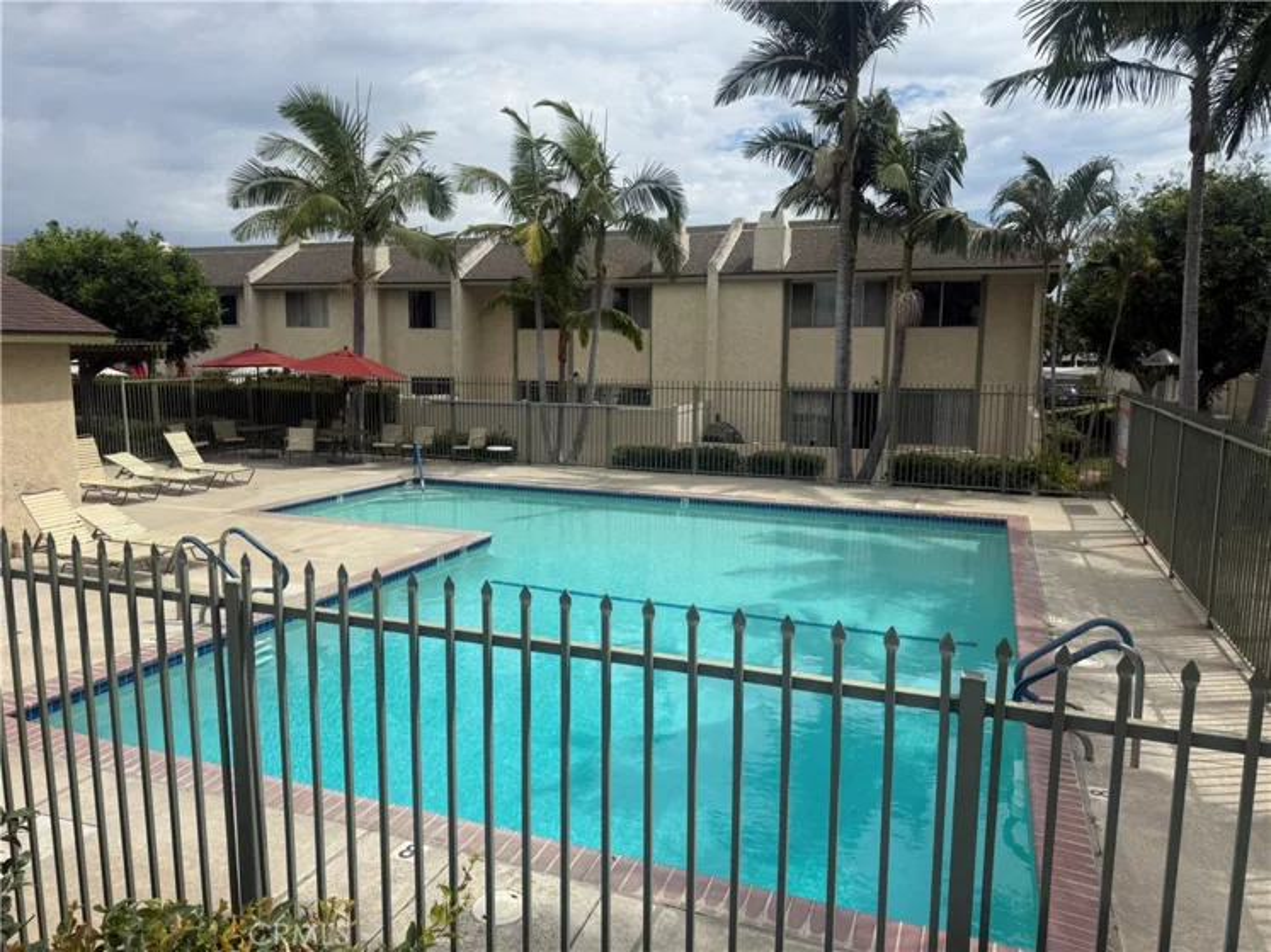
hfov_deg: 71.6
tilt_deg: -7.6
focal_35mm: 24
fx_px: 881
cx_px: 636
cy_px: 476
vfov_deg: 56.8
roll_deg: -1.4
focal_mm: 6.76
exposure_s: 1/7353
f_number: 1.78
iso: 80
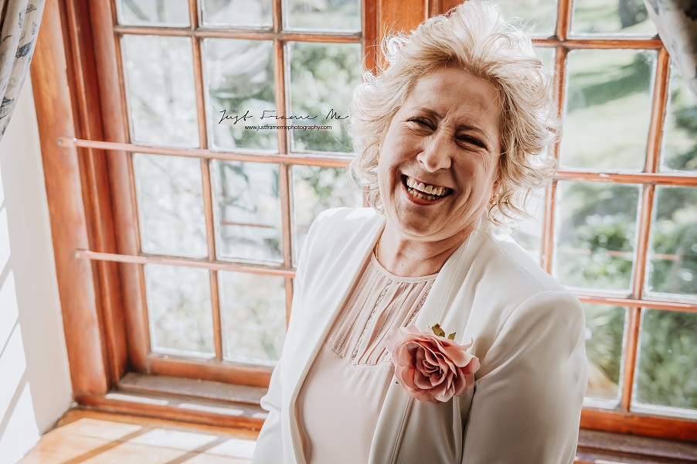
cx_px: 348
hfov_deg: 43.6
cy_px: 232
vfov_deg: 29.8
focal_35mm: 45
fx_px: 871
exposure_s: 1/640
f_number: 3.5
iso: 400
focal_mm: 30
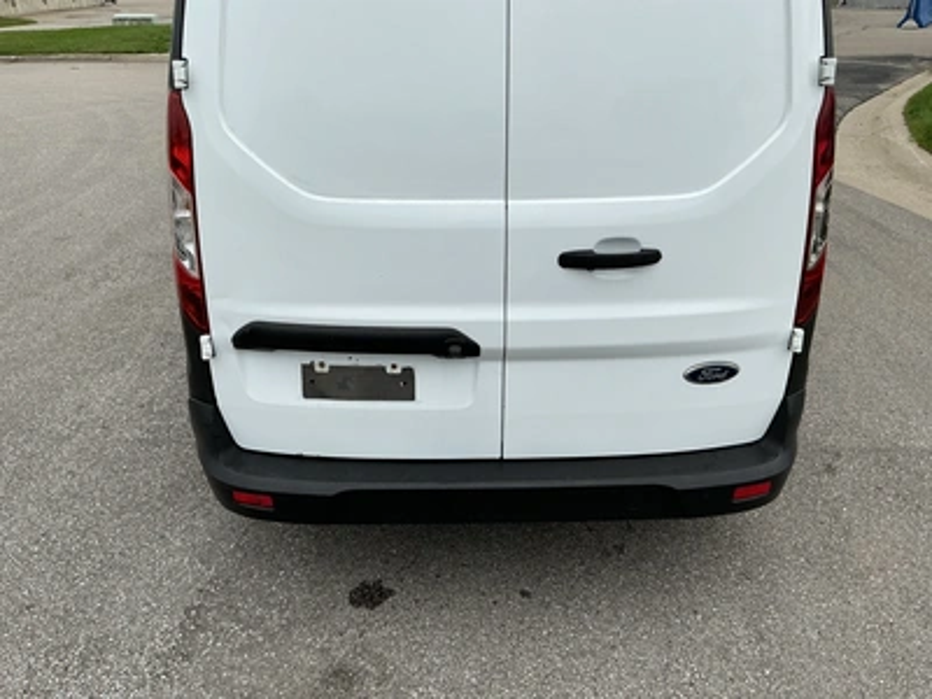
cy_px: 350
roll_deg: +0.1
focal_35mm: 28
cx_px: 466
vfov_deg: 49.7
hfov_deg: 63.4
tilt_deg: -24.9
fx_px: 754
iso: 25
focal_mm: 3
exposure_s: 1/700
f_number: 1.8
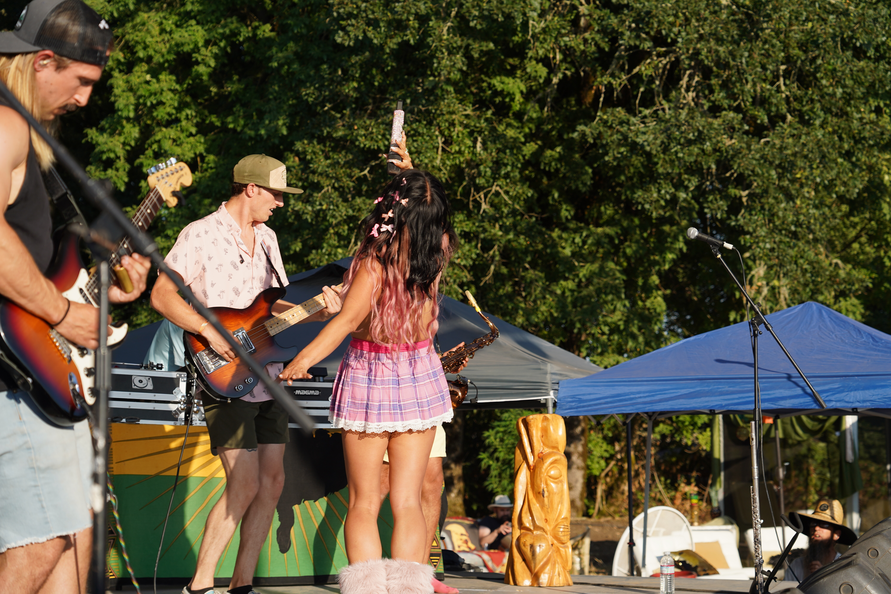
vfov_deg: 16.5
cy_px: 297
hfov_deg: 24.5
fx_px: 2054
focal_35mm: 83
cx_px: 446
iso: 100
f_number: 5.6
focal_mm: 83
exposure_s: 1/320
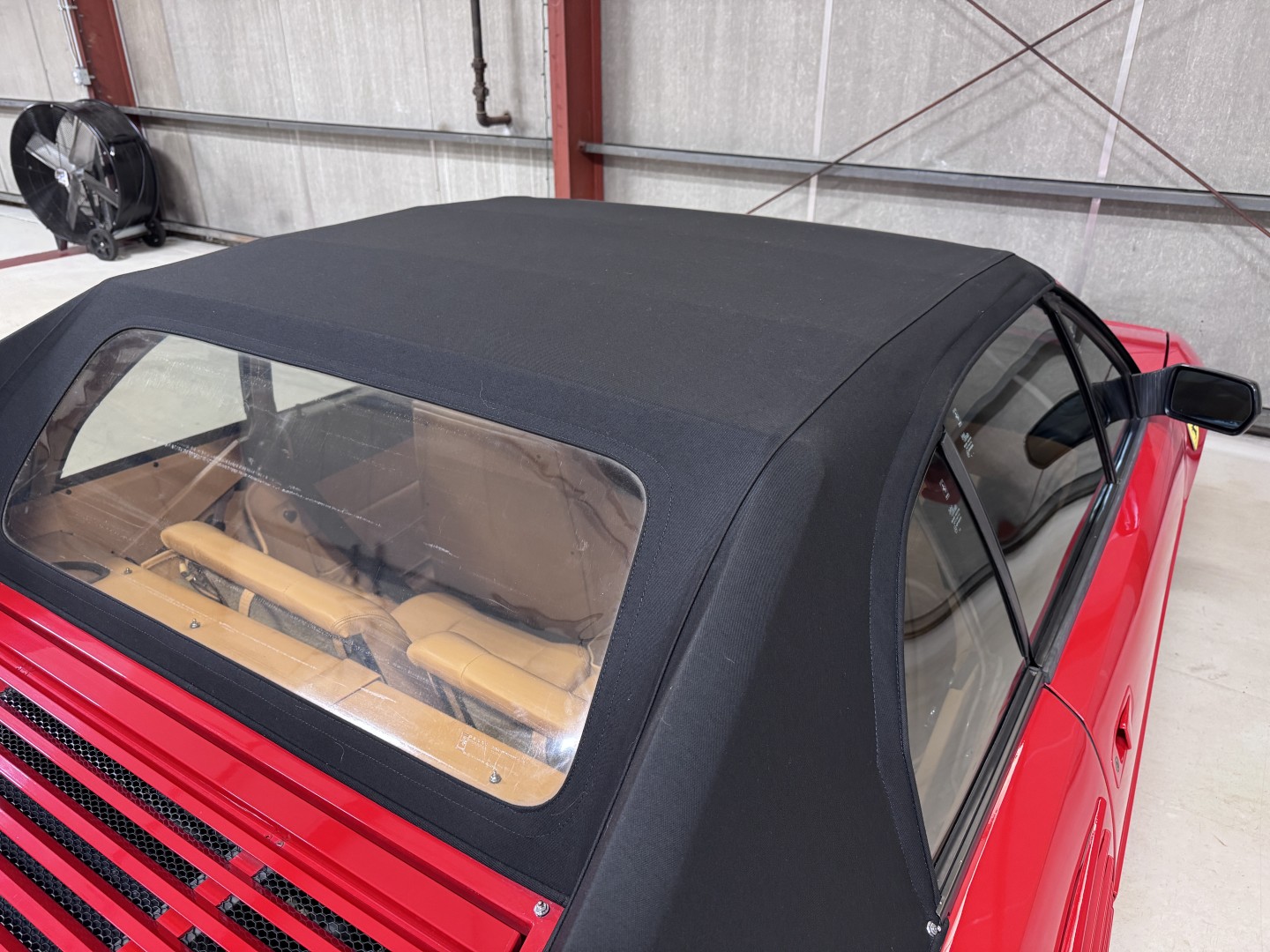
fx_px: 881
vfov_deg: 56.8
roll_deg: +0.2
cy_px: 476
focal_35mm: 24
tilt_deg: -27.7
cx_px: 635
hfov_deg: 71.6
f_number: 1.78
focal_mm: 6.76
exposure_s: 1/60
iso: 250
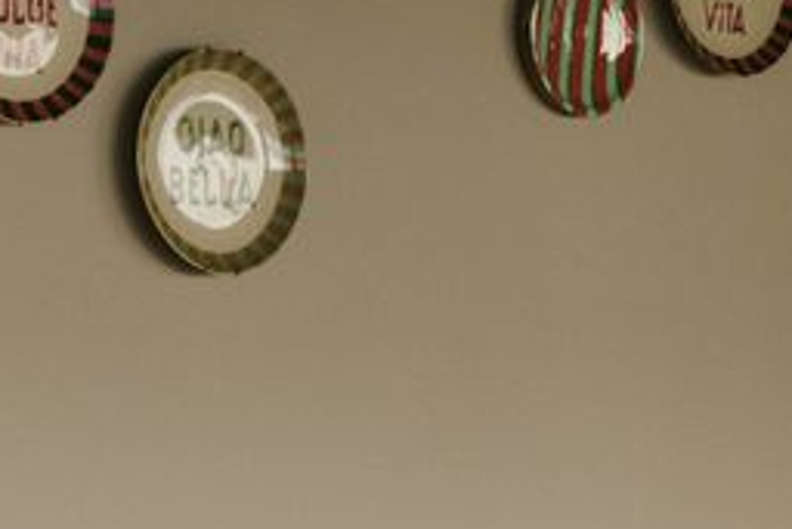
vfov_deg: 6.1
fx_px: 4821
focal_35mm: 219
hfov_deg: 9.0
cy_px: 985
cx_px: 1377
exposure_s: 1/100
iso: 200
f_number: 8
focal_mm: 35
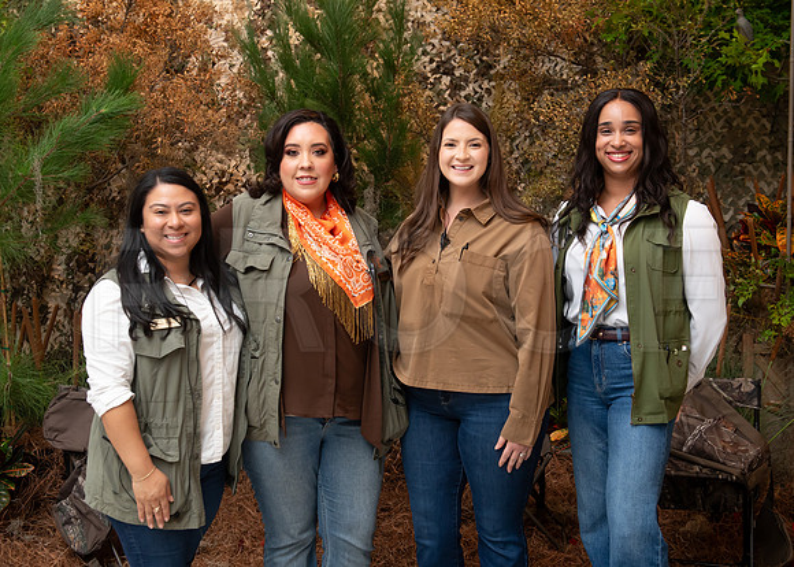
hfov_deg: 39.0
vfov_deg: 28.4
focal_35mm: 50
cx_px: 385
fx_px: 1121
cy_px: 259
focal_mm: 42
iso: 1600
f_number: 7.1
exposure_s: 1/60
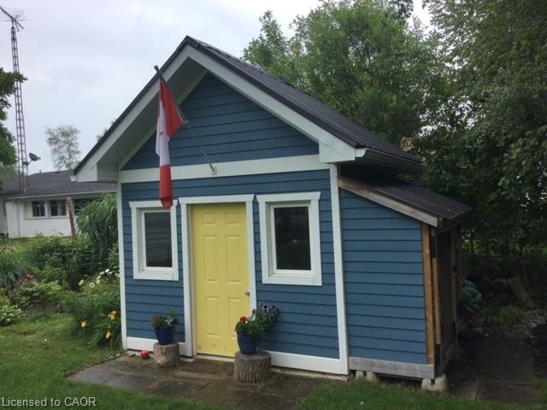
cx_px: 274
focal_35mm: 31
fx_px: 490
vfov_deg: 45.4
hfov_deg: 58.4
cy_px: 205
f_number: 2.4
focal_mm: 3.3
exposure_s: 1/799
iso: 25
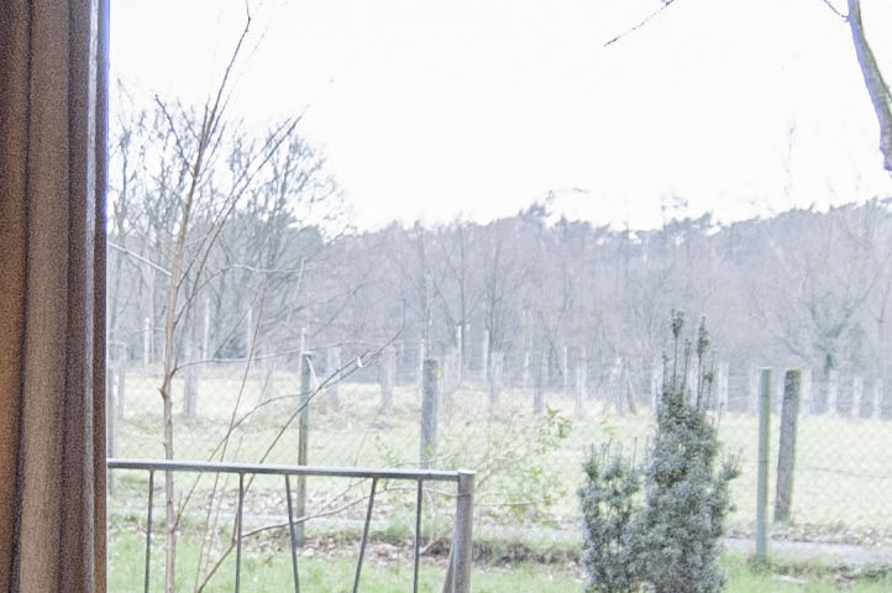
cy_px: 456
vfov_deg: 10.9
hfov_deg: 16.3
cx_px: 147
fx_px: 3094
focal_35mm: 125
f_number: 3.8
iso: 800
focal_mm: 20
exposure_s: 1/25
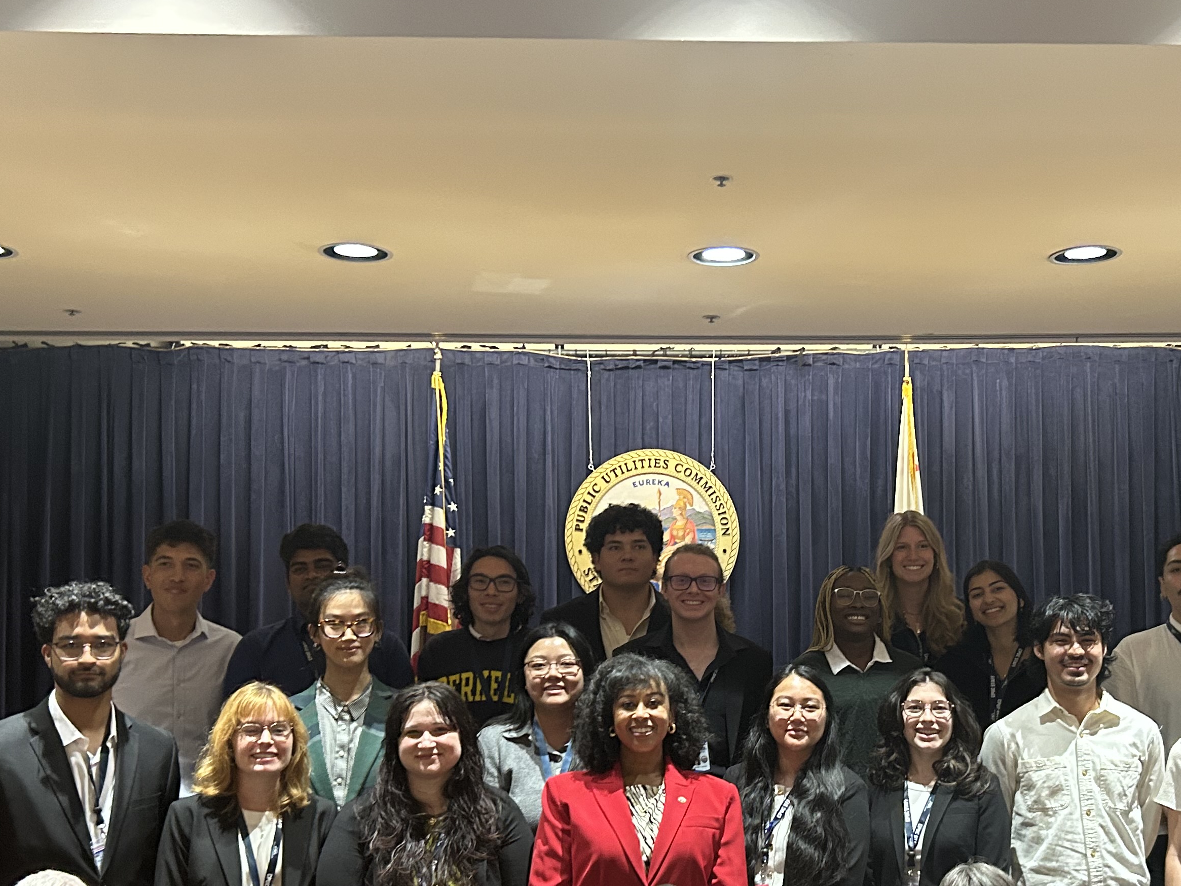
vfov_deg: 31.9
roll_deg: +0.0
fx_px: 1535
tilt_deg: +3.5
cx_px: 739
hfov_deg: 41.8
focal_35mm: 45
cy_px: 598
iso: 400
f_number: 1.5
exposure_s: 1/40
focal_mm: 5.7
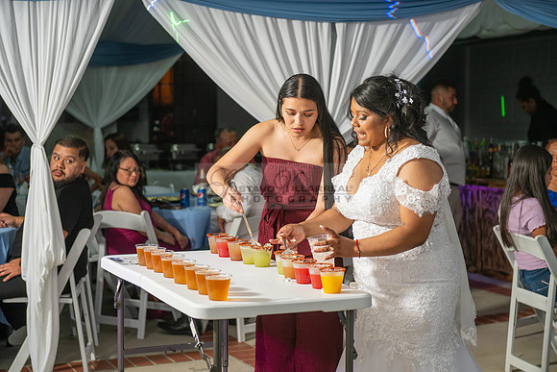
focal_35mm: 70
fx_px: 1083
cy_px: 186
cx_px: 278
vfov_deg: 19.5
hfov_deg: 28.8
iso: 250
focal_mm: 70
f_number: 3.5
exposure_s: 1/125
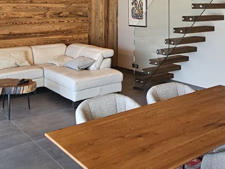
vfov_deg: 30.9
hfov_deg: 41.6
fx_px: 279
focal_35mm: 43
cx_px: 186
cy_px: -4
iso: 100
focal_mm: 2.2
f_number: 2.2
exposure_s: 1/50
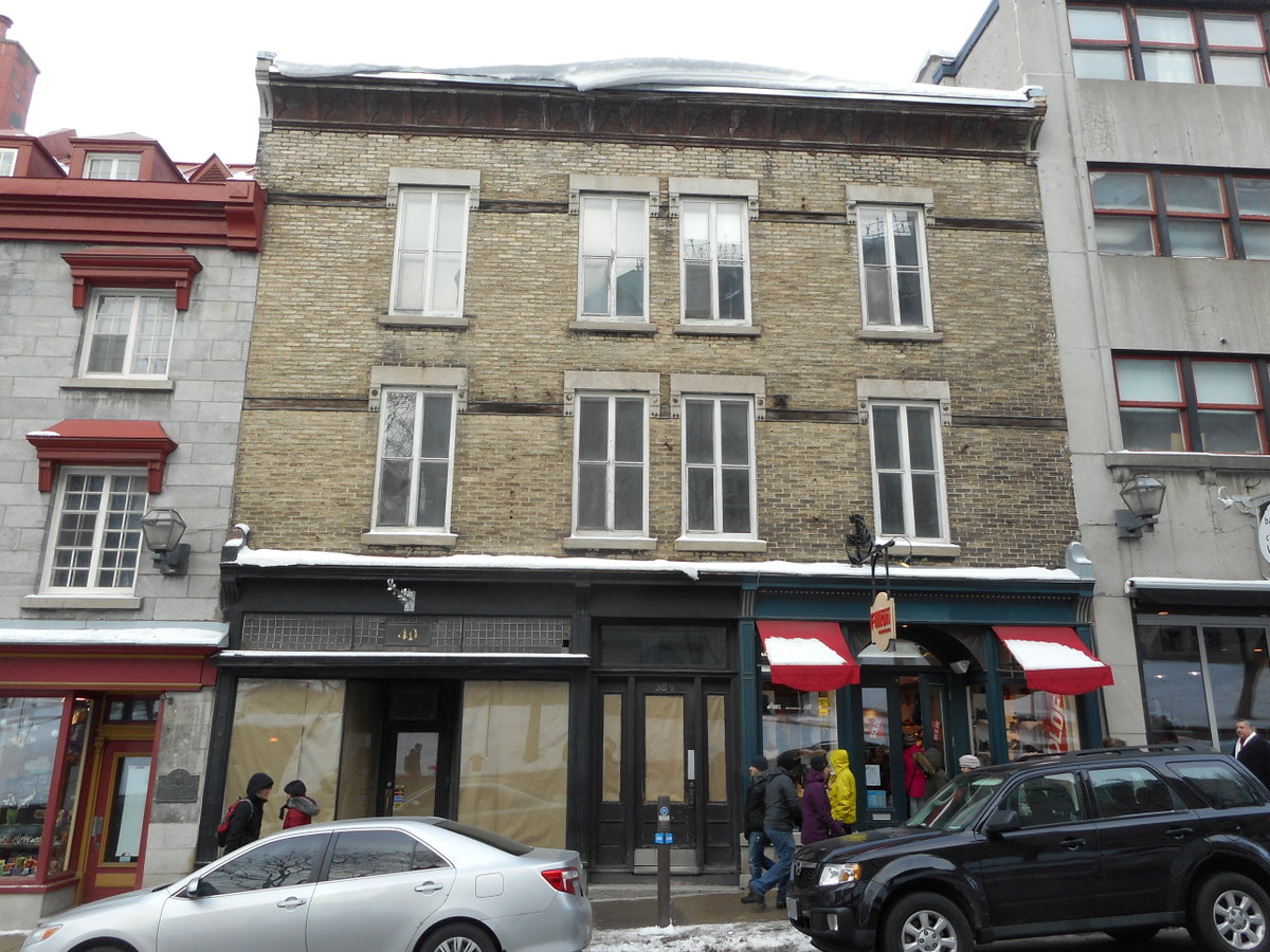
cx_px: 635
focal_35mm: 25
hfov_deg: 69.4
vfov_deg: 54.9
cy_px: 476
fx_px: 917
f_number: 3.7
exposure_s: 1/125
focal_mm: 4.5
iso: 80
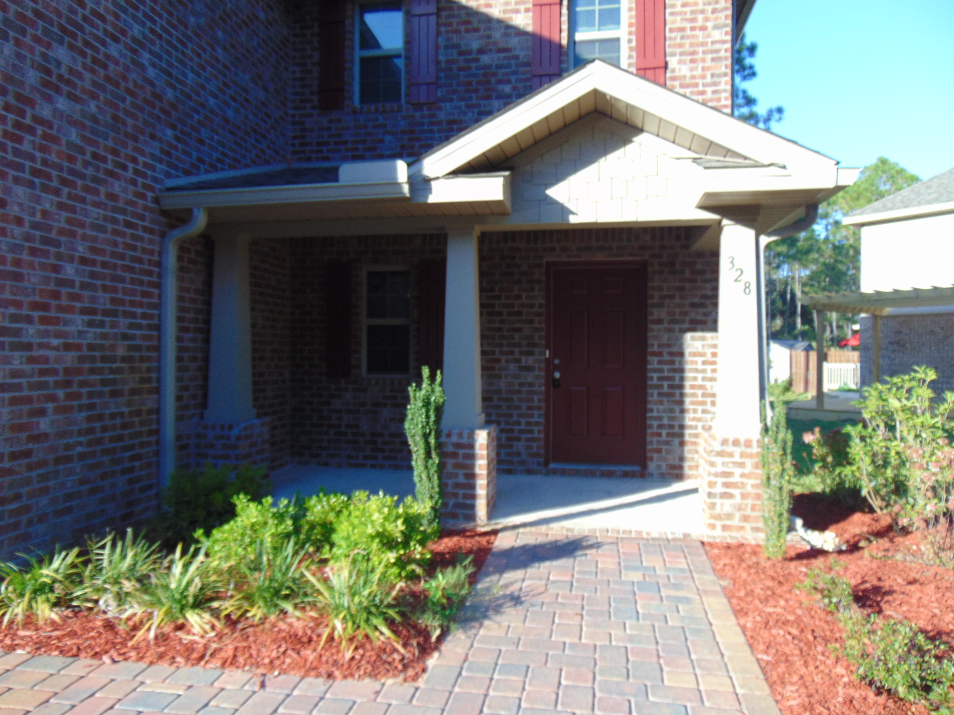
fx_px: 689
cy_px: 358
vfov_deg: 54.9
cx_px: 477
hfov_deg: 69.4
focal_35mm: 25
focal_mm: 4.5
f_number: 3
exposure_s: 1/320
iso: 80
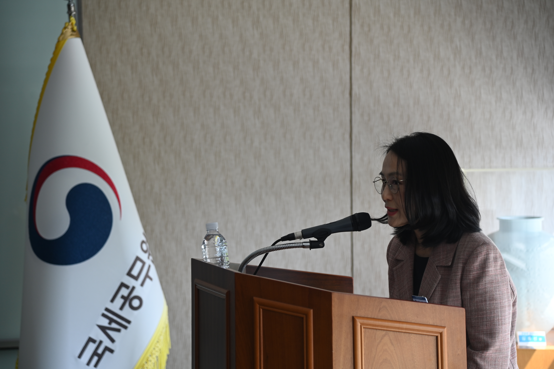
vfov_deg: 13.0
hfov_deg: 19.5
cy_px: 184
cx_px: 277
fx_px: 1615
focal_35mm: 105
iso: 400
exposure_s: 1/160
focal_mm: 105
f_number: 4
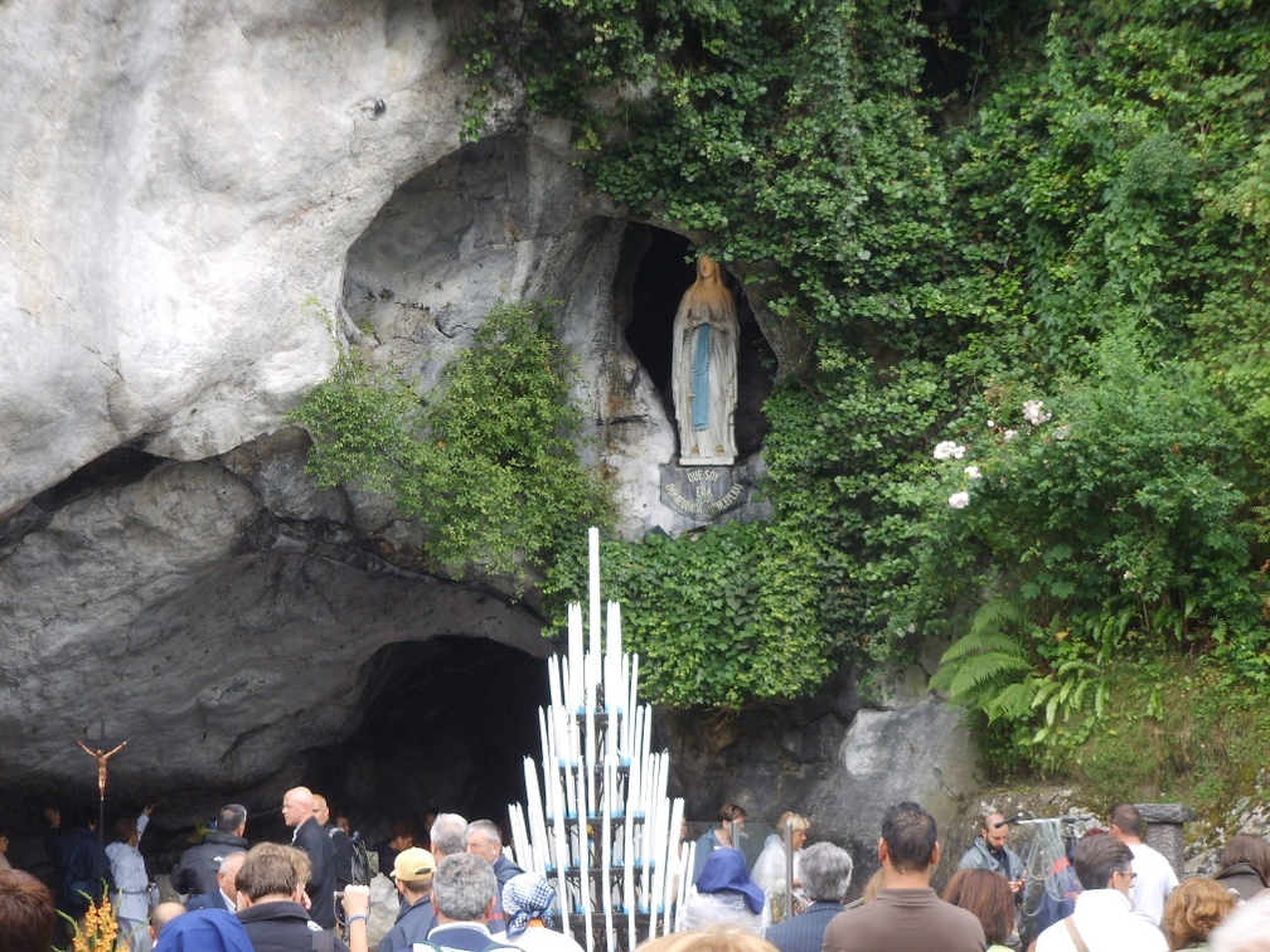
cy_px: 476
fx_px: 4293
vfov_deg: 12.7
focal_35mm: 117
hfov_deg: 16.8
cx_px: 635
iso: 63
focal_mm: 19.8
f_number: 4.5
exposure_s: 1/60
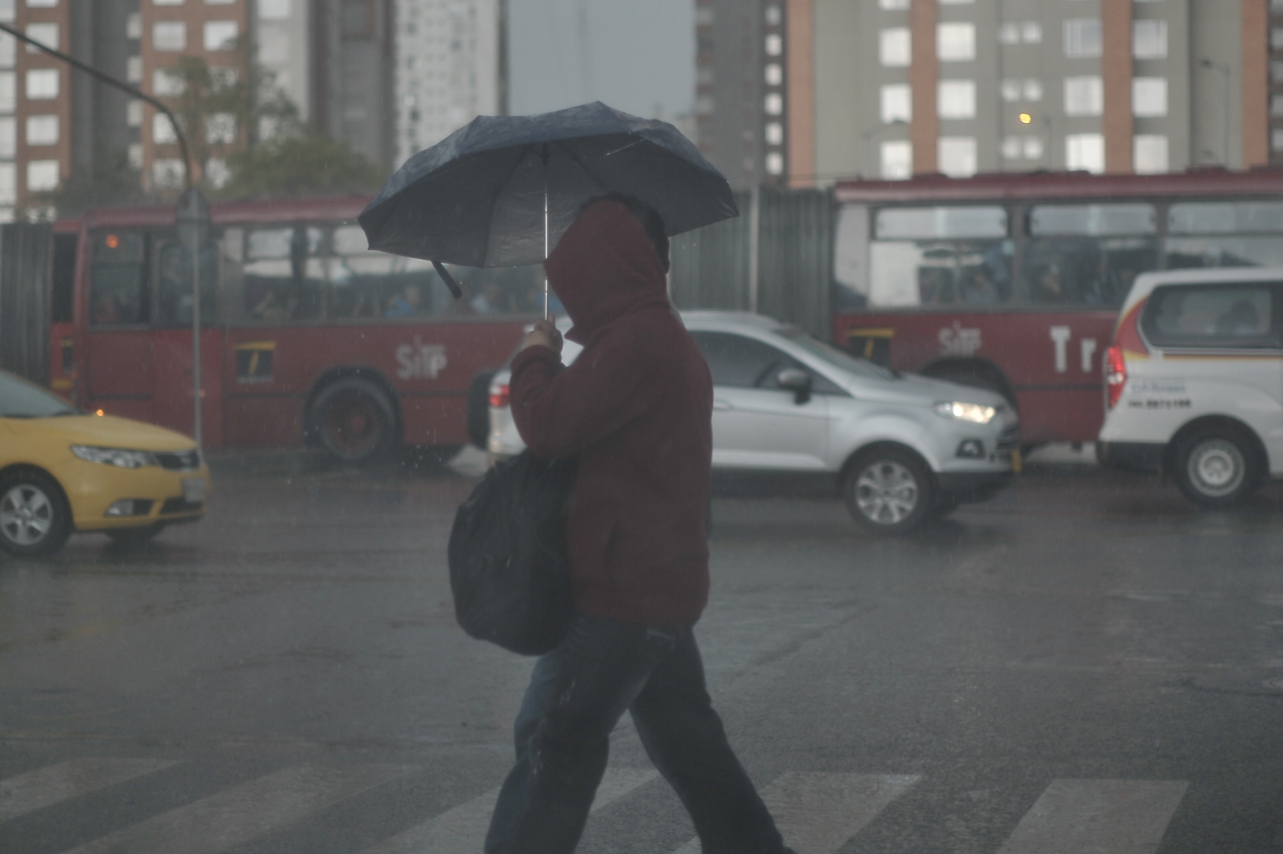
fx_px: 2671
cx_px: 596
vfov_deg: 18.2
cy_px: 422
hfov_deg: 27.0
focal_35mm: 75
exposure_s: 1/500
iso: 500
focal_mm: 50
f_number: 1.8
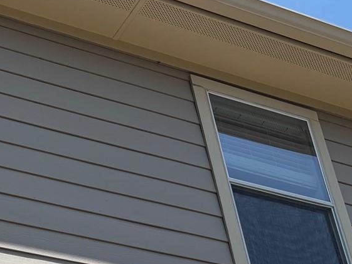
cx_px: -41
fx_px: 965
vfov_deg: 14.1
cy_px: 444
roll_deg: +6.0
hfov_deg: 19.7
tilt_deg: +23.7
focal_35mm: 95
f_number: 1.6
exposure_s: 1/4082
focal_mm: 5.96
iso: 50
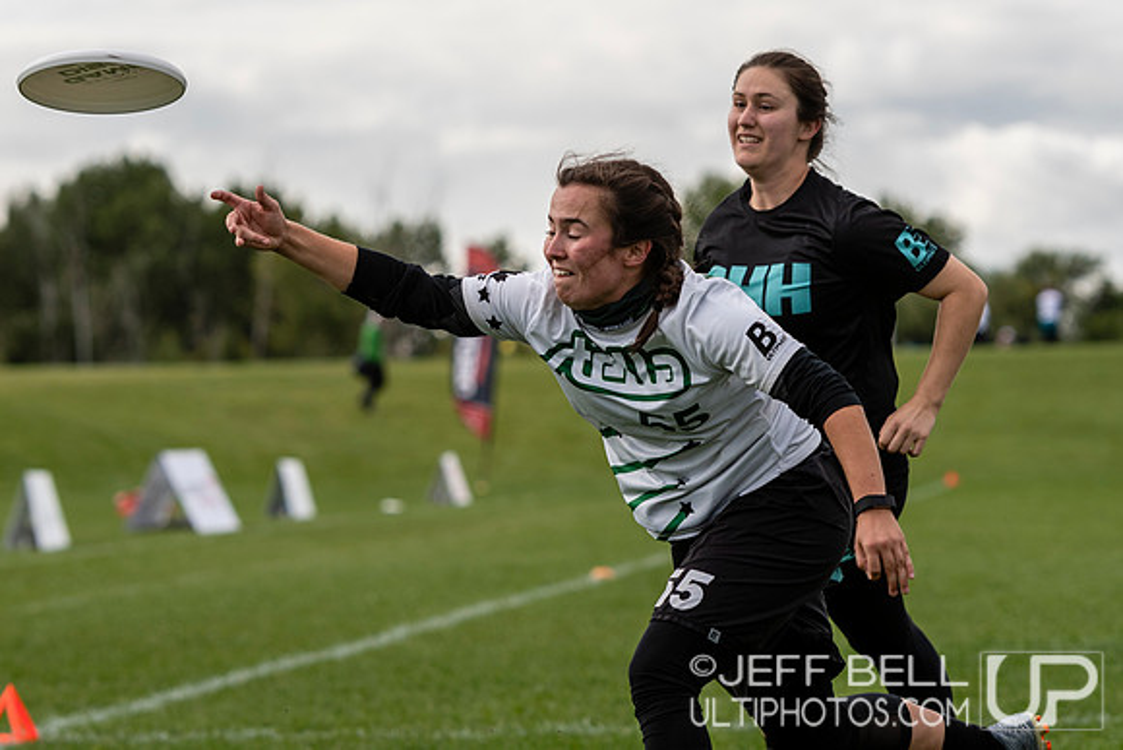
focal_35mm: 238
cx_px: 562
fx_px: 7422
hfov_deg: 8.7
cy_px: 263
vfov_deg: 5.8
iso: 100
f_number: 4
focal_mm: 122
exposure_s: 1/1250
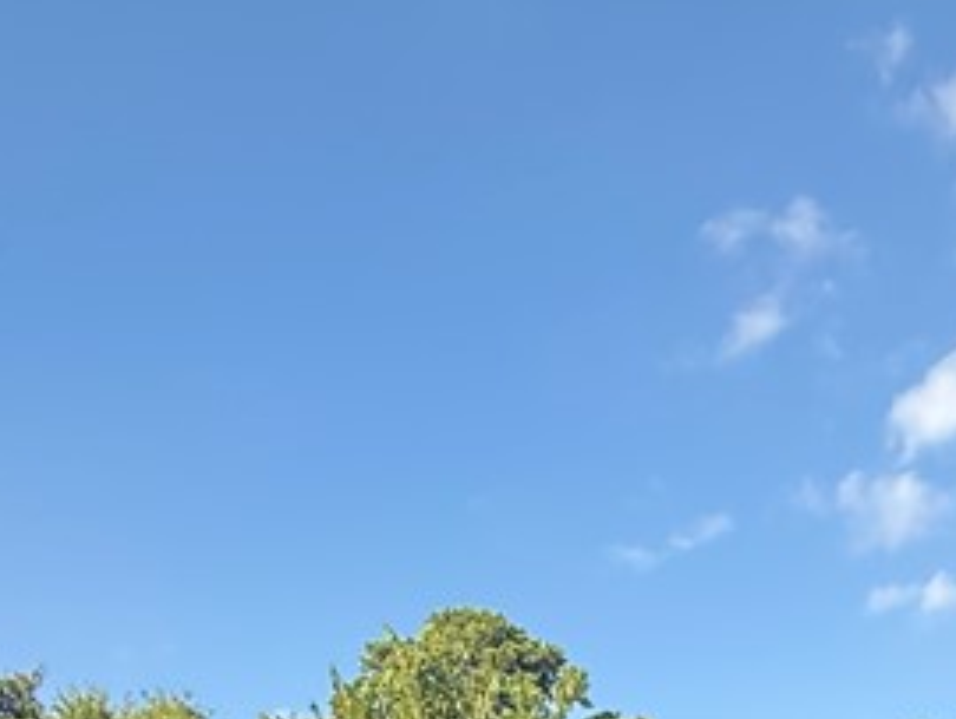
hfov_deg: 35.3
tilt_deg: -6.4
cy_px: 1296
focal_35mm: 53
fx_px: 1465
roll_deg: +4.4
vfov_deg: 20.0
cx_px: 722
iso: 50
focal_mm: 2.22
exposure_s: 1/448
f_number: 2.2
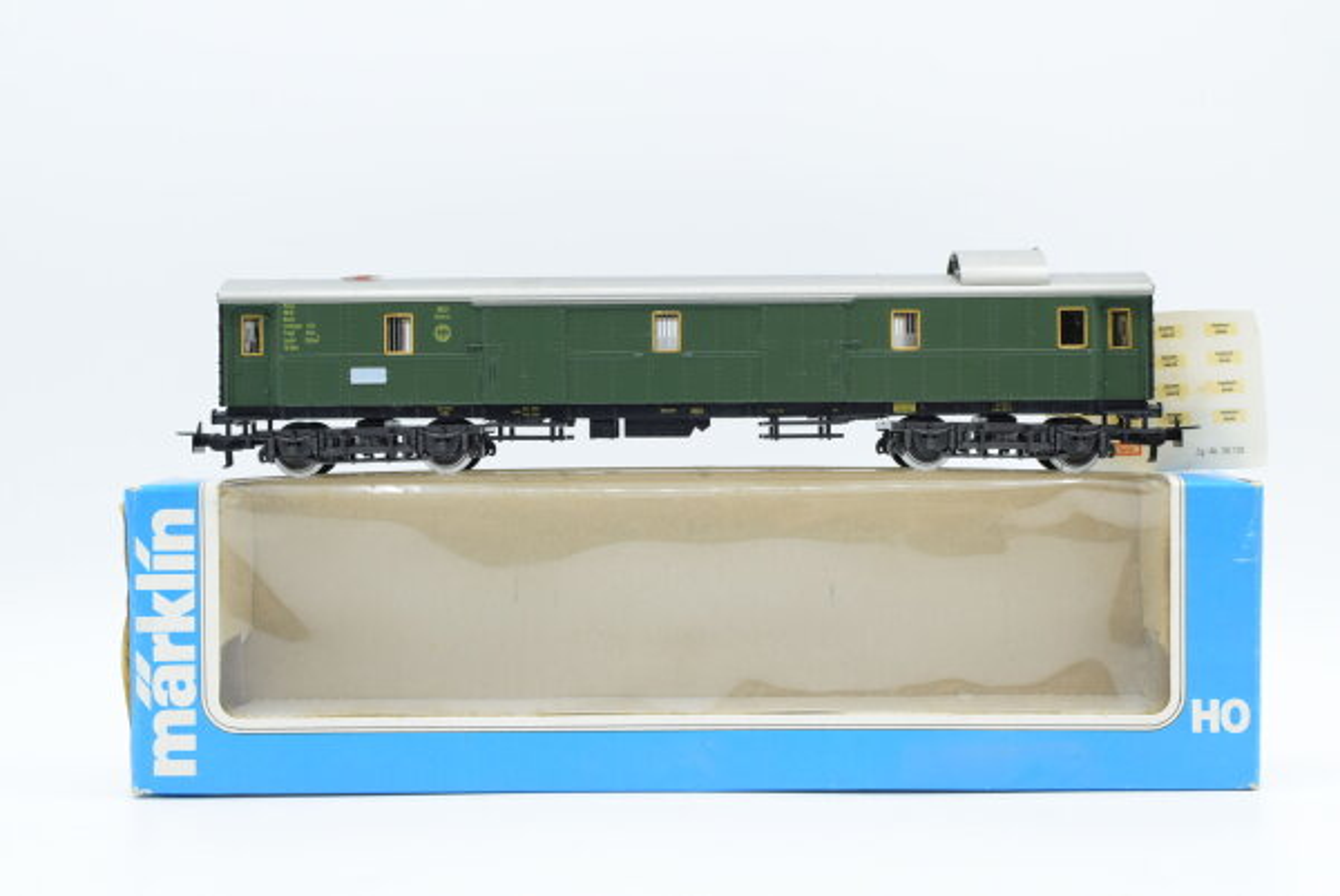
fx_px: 1956
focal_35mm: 52
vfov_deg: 25.8
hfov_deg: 37.8
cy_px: 448
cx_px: 670
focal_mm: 35
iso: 320
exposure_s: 1/125
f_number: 8
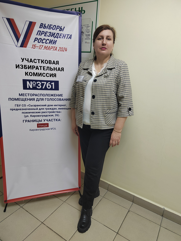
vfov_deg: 73.9
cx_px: 90
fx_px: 160
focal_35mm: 23
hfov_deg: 58.9
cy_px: 120
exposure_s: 1/100
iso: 978
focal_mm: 5.52
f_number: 1.9
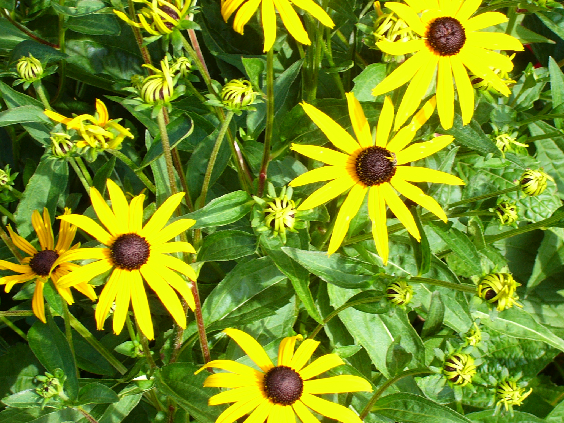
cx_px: 282
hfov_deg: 18.7
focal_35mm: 105
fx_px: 1711
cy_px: 212
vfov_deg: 14.1
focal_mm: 17.4
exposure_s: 1/80
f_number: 4.9
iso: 50
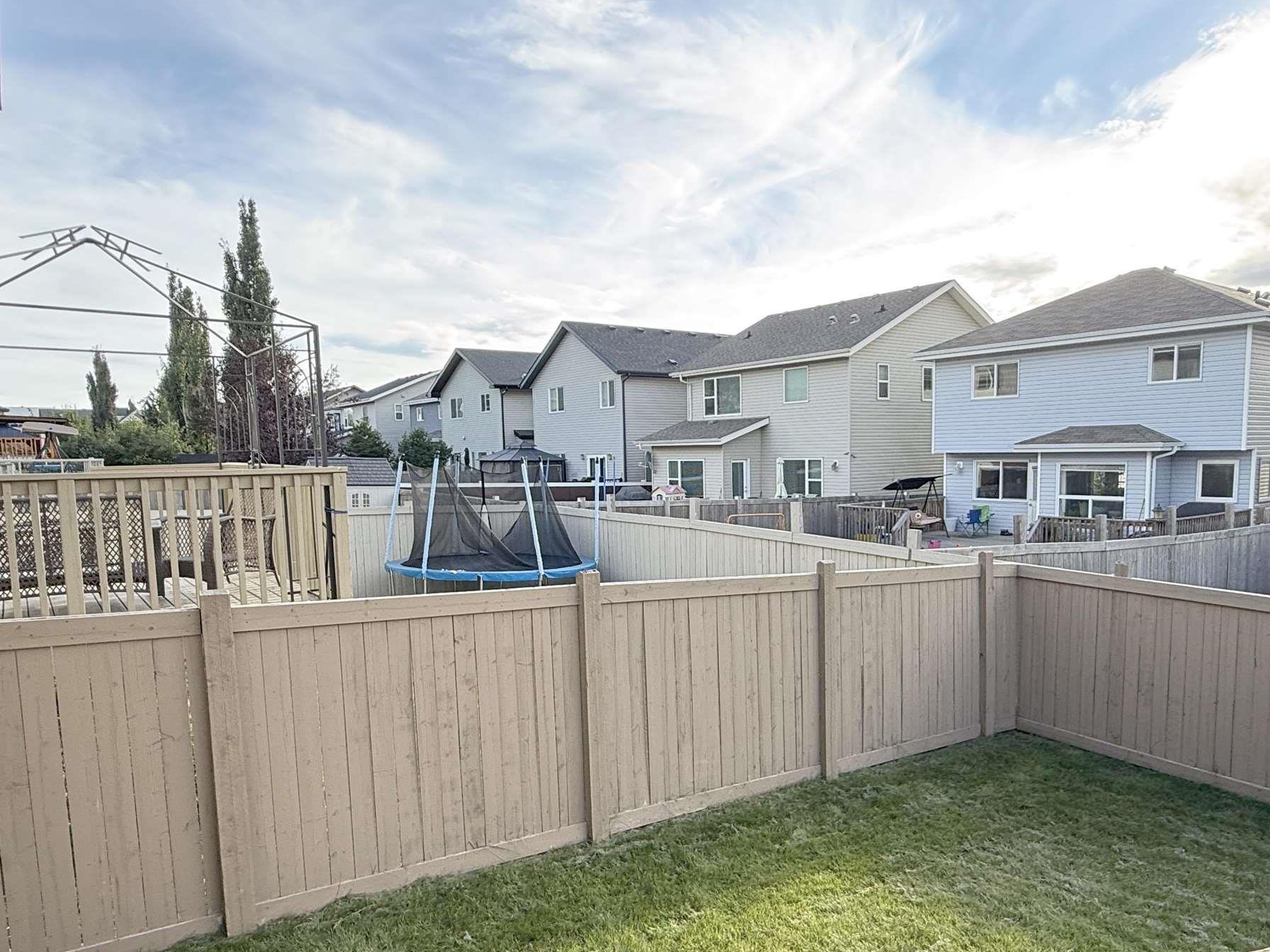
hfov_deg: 71.4
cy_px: 542
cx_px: 692
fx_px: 881
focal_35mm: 24
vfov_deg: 56.6
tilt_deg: -5.9
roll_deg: +1.2
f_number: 2.2
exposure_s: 1/205
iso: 64
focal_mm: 2.22
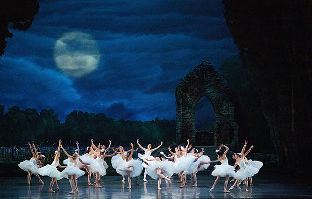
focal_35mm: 108
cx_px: 163
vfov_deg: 12.3
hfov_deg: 19.1
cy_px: 105
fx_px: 928
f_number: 5.6
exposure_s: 1/250
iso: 8000
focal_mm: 100
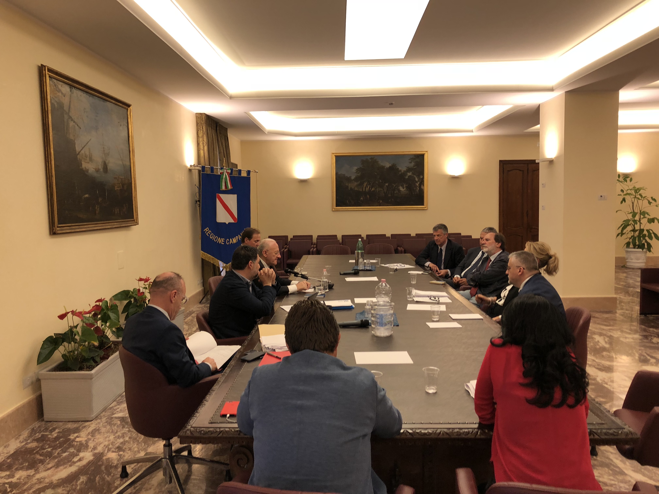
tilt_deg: -3.5
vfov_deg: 49.7
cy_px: 247
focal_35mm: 28
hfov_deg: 63.4
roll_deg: +0.4
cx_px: 330
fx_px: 533
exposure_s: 1/40
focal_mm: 3.99
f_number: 1.8
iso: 25
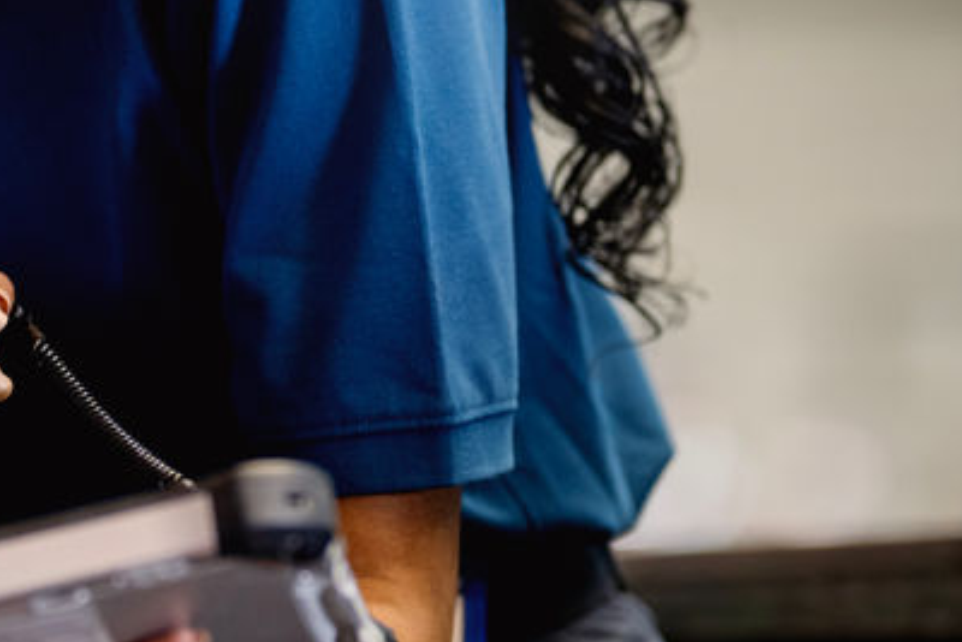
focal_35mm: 272
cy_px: -97
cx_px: -570
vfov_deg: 5.0
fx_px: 7271
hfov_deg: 7.4
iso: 800
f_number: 1.8
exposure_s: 1/160
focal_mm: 85
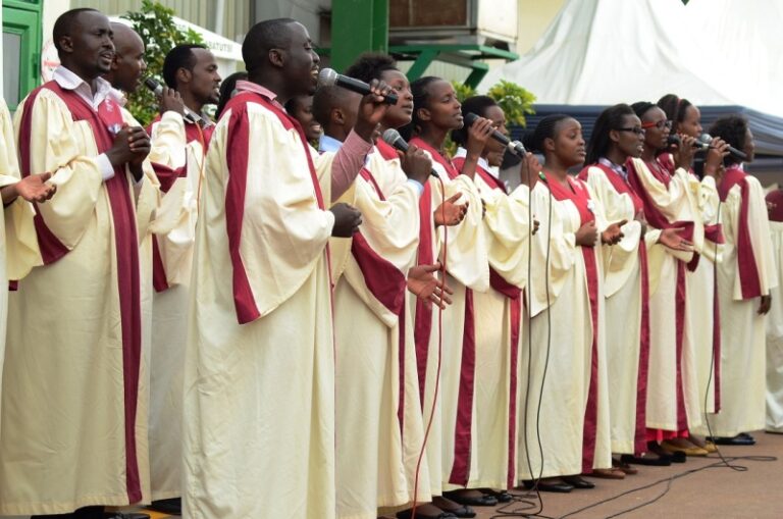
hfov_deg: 19.5
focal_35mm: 105
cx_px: 392
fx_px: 2279
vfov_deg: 13.0
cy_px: 260
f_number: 5.6
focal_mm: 70
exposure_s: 1/500
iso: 1000
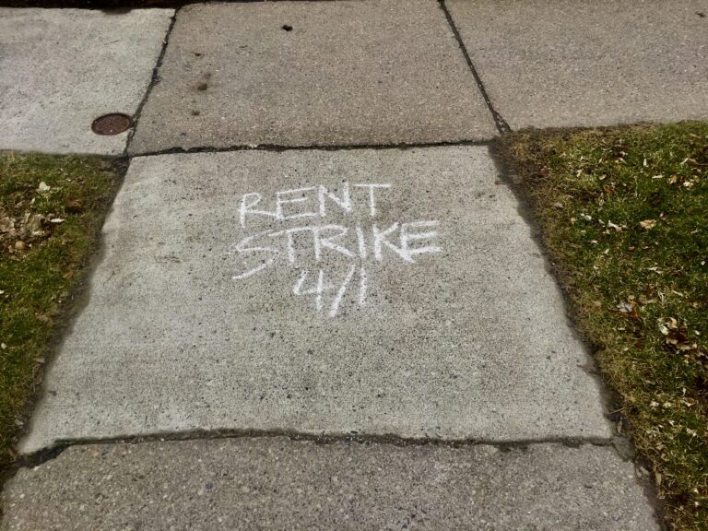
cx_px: 354
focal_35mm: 29
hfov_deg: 61.7
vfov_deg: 48.2
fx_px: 593
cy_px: 266
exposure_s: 1/1131
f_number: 2.2
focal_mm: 4.15
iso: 25
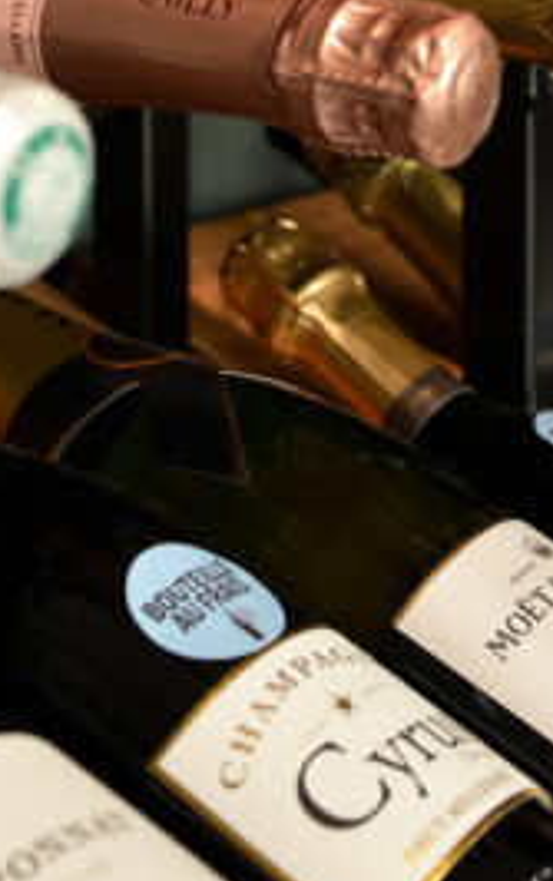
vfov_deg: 21.2
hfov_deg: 13.9
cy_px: -15
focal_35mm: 94
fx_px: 2259
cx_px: 404
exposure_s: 1/200
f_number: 3.5
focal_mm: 24
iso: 320
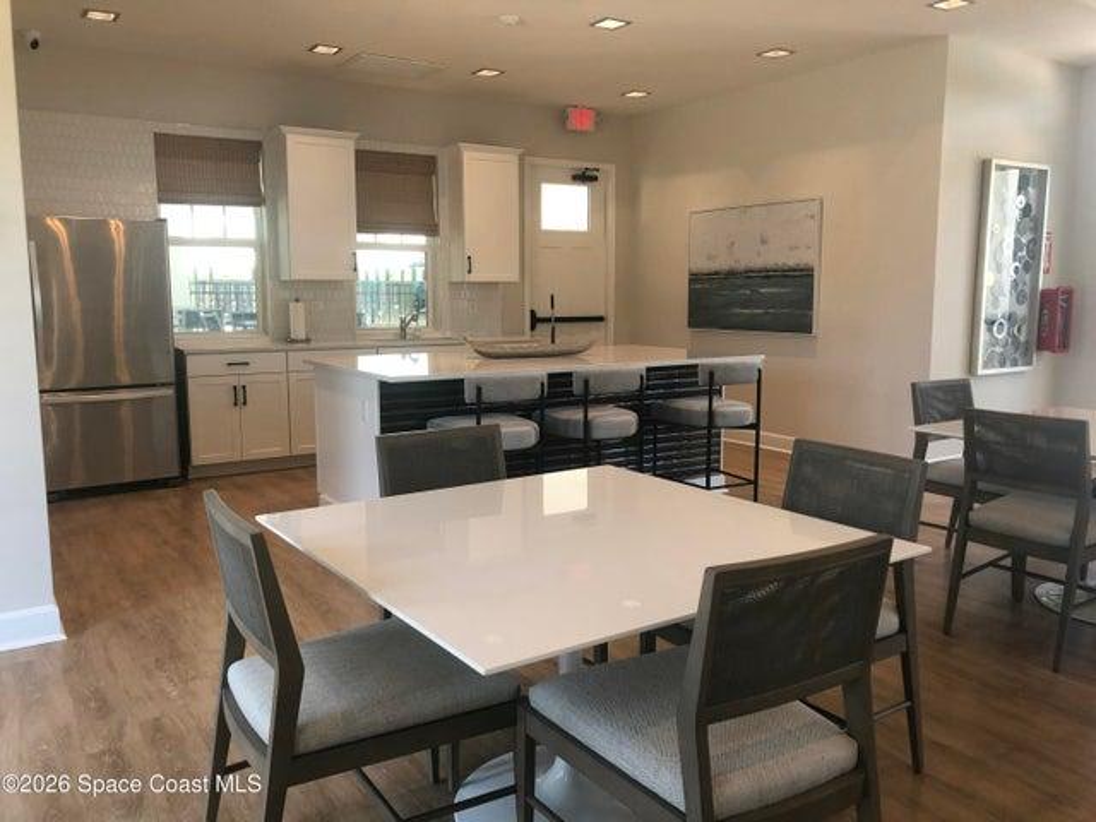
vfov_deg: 49.7
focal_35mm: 28
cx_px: 548
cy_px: 411
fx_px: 887
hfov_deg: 63.4
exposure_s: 1/40
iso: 25
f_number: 1.8
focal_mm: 3.99
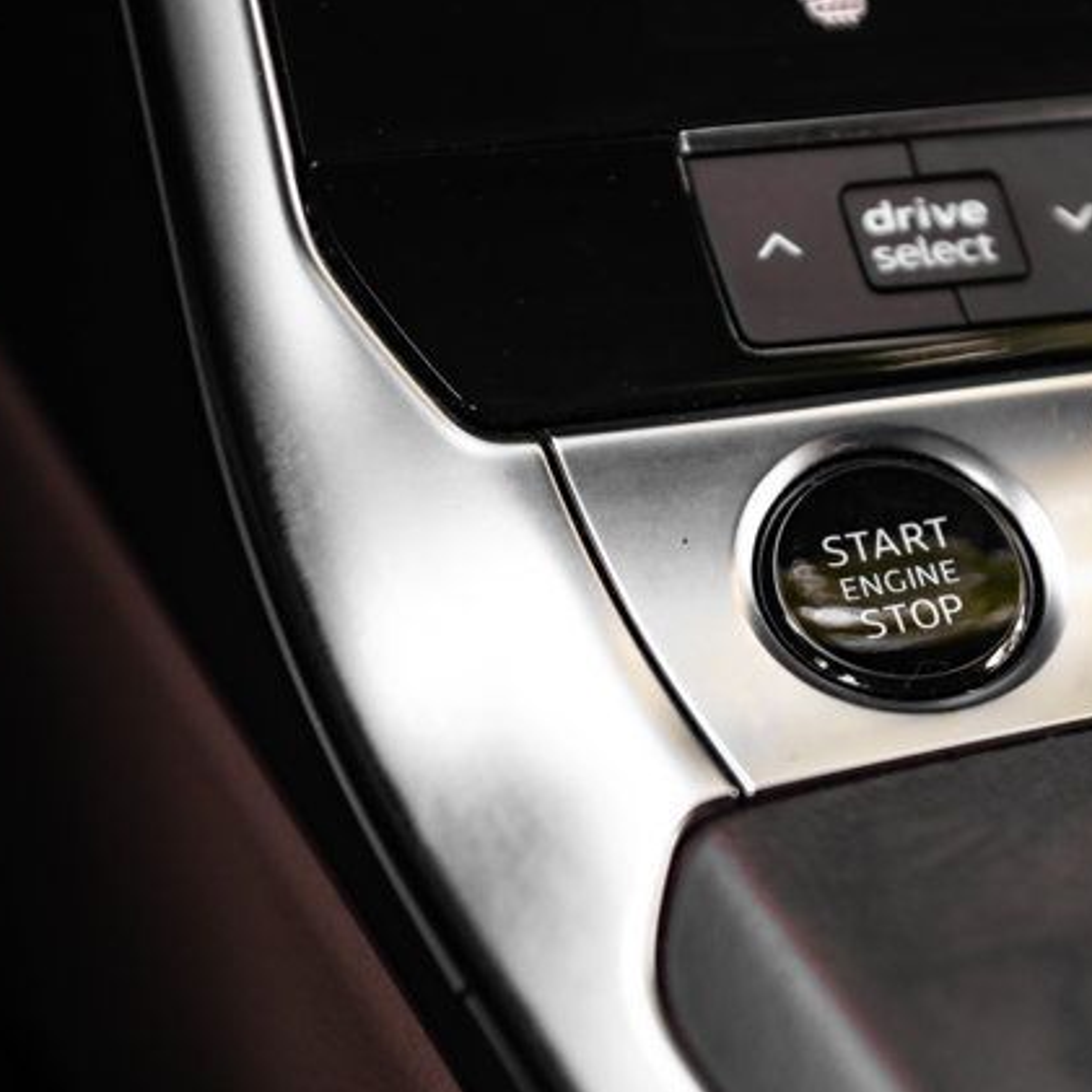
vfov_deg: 24.3
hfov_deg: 24.1
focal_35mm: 71
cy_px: 546
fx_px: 2534
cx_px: 794
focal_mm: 55
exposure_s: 1/200
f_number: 4
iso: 640
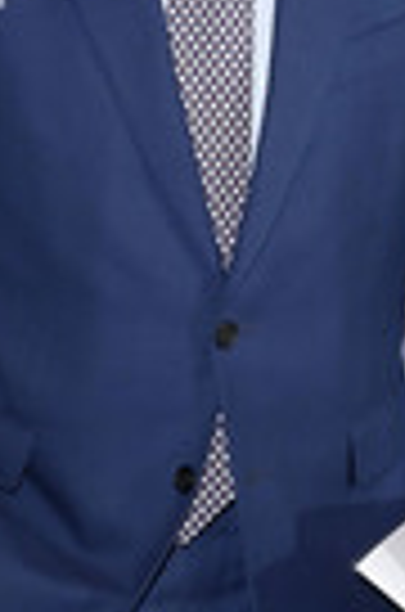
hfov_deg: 6.4
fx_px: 3596
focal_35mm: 212
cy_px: 144
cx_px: 225
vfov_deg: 9.7
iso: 3200
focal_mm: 72
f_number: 8
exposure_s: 1/250
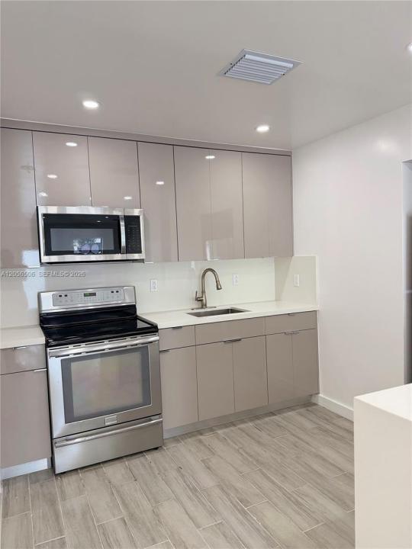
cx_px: 206
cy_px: 274
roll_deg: +1.4
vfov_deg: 71.6
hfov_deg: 56.8
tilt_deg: -3.3
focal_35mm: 24
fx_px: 381
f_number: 1.78
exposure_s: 1/154
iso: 200
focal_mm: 6.76
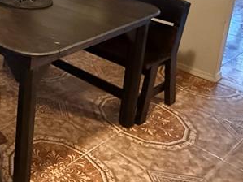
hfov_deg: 30.7
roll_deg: +1.2
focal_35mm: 48
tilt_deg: -12.8
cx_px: -76
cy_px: -25
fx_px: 337
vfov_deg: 27.3
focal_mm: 2.22
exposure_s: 1/40
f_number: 2.2
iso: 1250
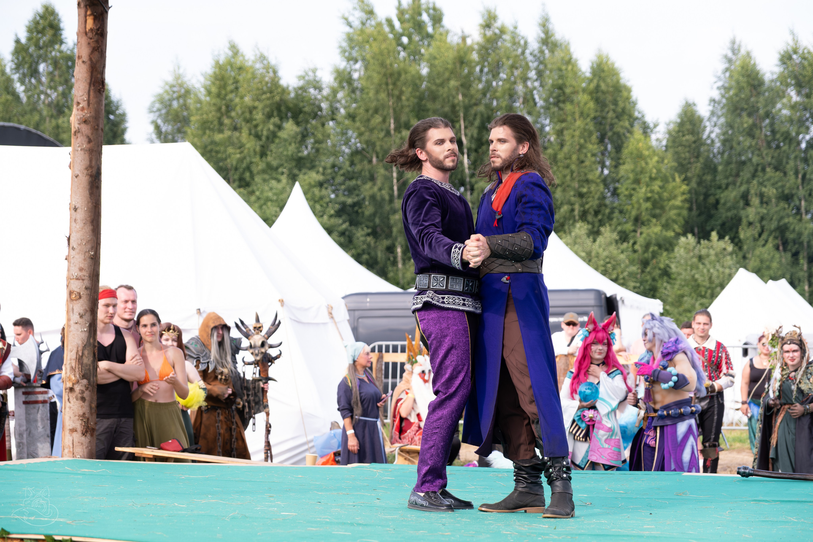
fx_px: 1874
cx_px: 406
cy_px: 271
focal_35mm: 83
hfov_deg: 24.5
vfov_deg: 16.5
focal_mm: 55
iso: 320
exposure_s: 1/800
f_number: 3.6
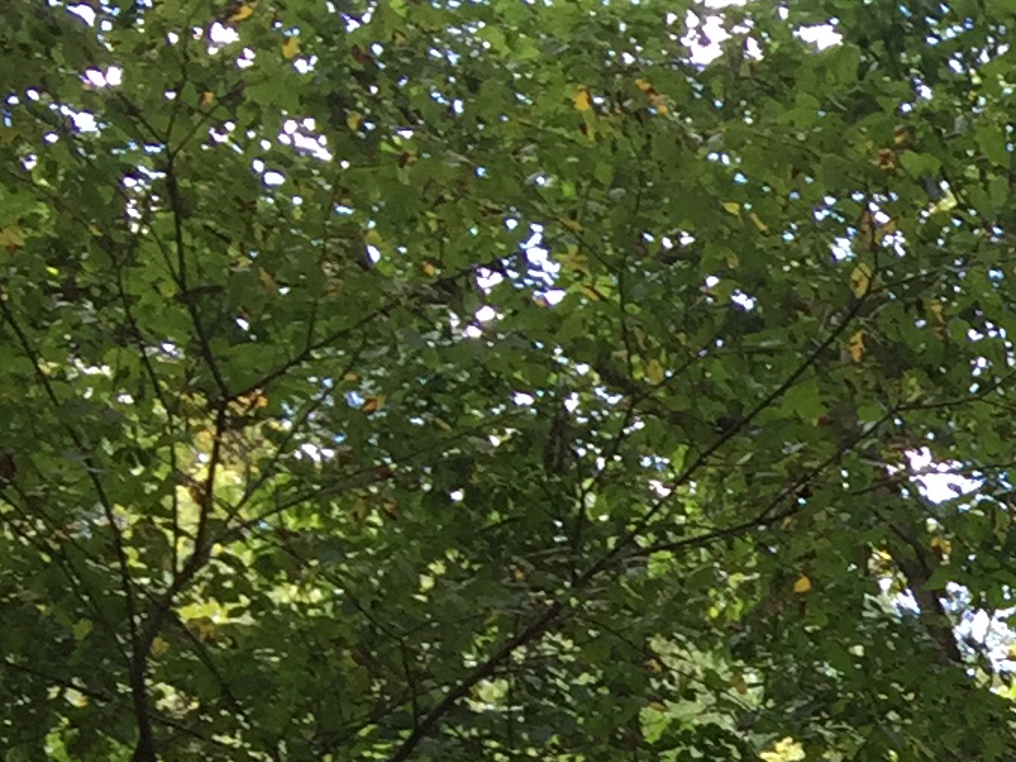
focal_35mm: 140
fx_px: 4109
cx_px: 2064
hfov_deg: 12.4
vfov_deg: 9.8
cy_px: 1541
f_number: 2.2
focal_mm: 4.15
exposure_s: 1/196
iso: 32
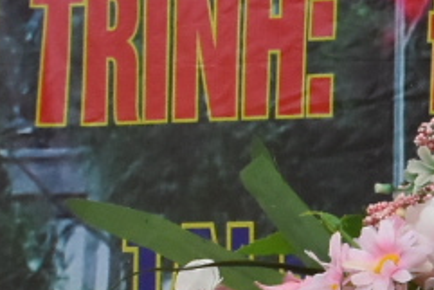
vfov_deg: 4.9
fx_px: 3402
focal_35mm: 282
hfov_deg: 6.8
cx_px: 1162
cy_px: 5
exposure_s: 1/200
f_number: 14
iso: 800
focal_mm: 28
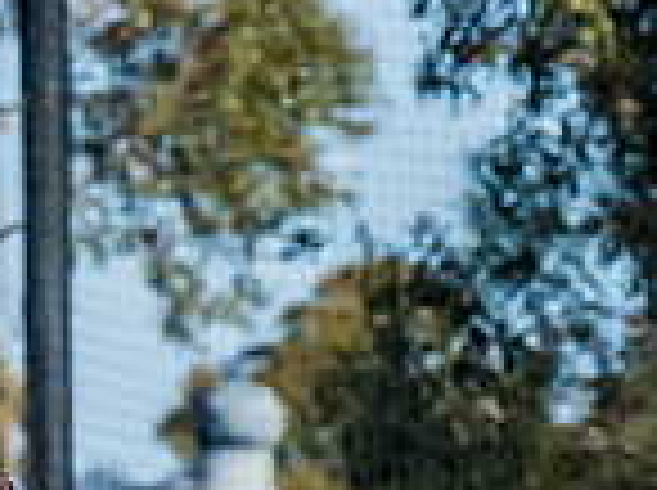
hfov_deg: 1.4
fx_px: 27305
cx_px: -116
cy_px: 787
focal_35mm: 1441
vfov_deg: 1.0
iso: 800
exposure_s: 1/1600
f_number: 10
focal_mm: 310
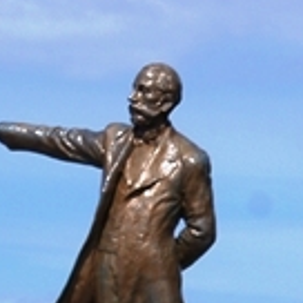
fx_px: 3184
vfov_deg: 5.4
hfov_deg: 5.4
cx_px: 443
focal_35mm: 321
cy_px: 546
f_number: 13
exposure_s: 1/250
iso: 200
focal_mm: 43
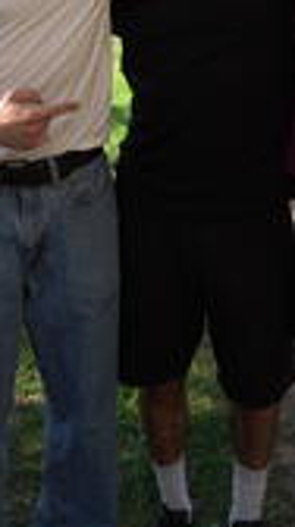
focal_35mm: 71
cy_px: -53
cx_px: 184
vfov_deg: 27.4
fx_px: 988
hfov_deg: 17.0
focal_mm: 28.3
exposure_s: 1/4000
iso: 800
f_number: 2.8
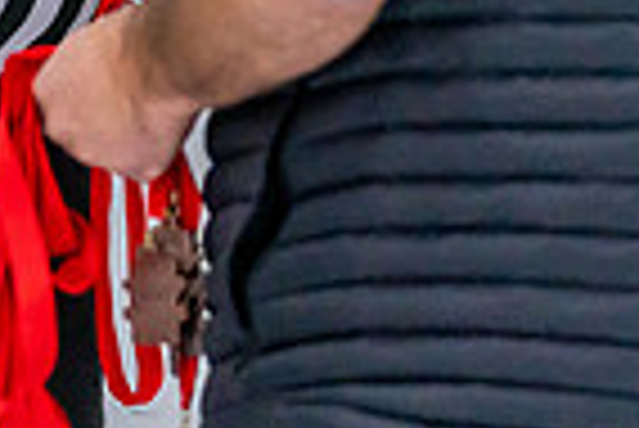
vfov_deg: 3.2
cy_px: -403
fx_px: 7711
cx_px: -162
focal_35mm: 434
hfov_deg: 4.7
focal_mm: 106
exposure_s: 1/1250
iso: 3200
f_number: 2.8
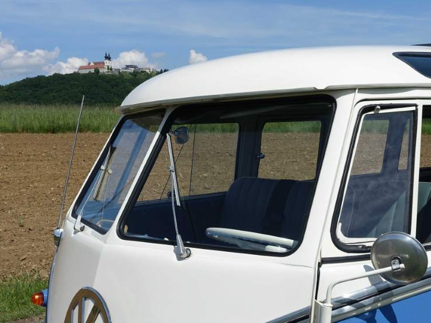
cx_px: 220
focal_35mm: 49
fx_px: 610
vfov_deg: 29.7
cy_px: 166
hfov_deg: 38.9
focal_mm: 12.2
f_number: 7.1
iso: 125
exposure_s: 1/800
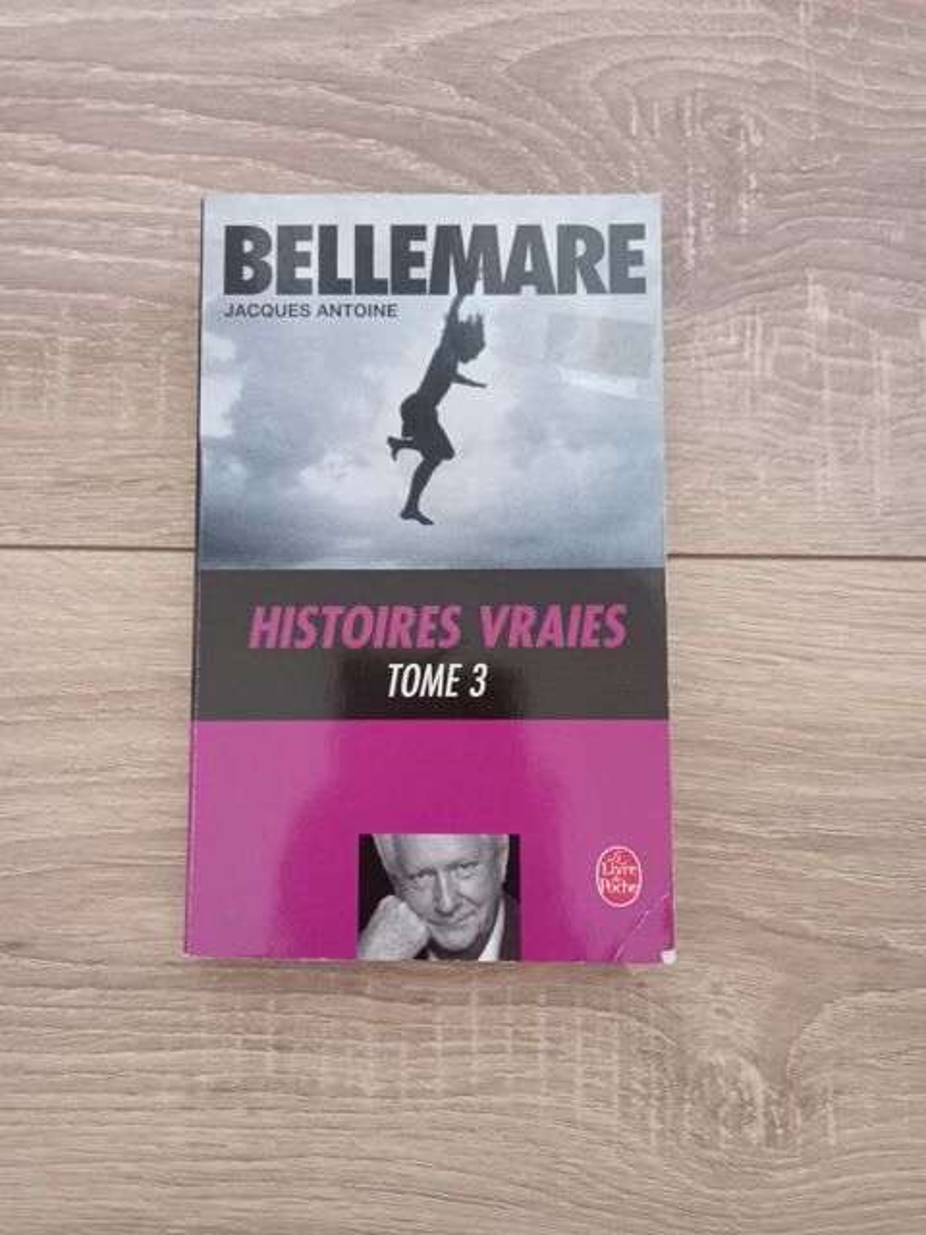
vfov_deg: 69.4
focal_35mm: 25
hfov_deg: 54.9
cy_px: 618
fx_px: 892
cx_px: 463
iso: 400
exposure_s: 1/20
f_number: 2
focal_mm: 4.6
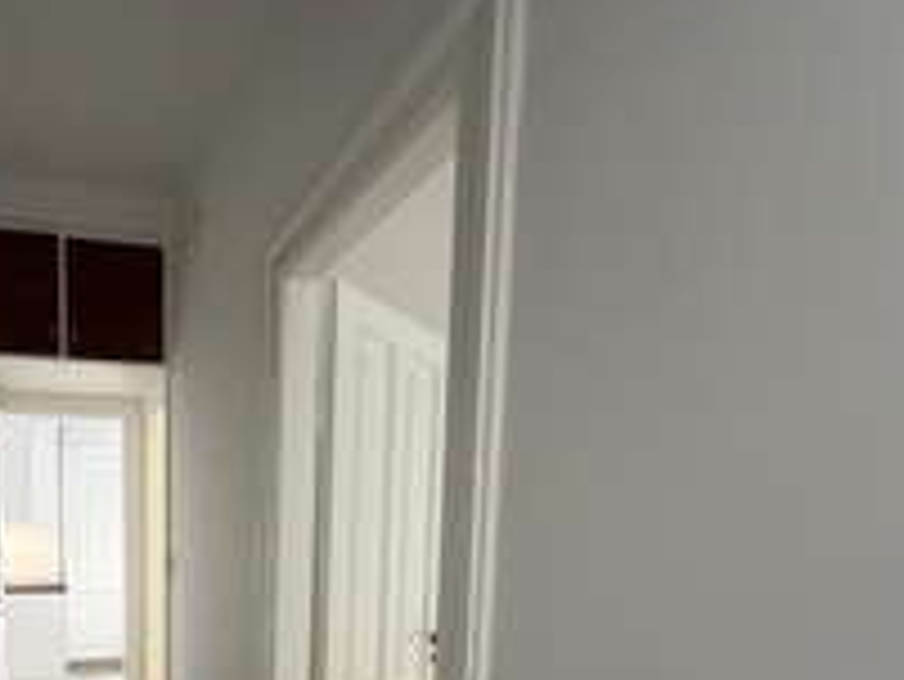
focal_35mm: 26
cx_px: 205
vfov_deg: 47.7
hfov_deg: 62.6
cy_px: 612
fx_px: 679
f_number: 2.2
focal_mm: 2.22
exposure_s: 1/77
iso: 320
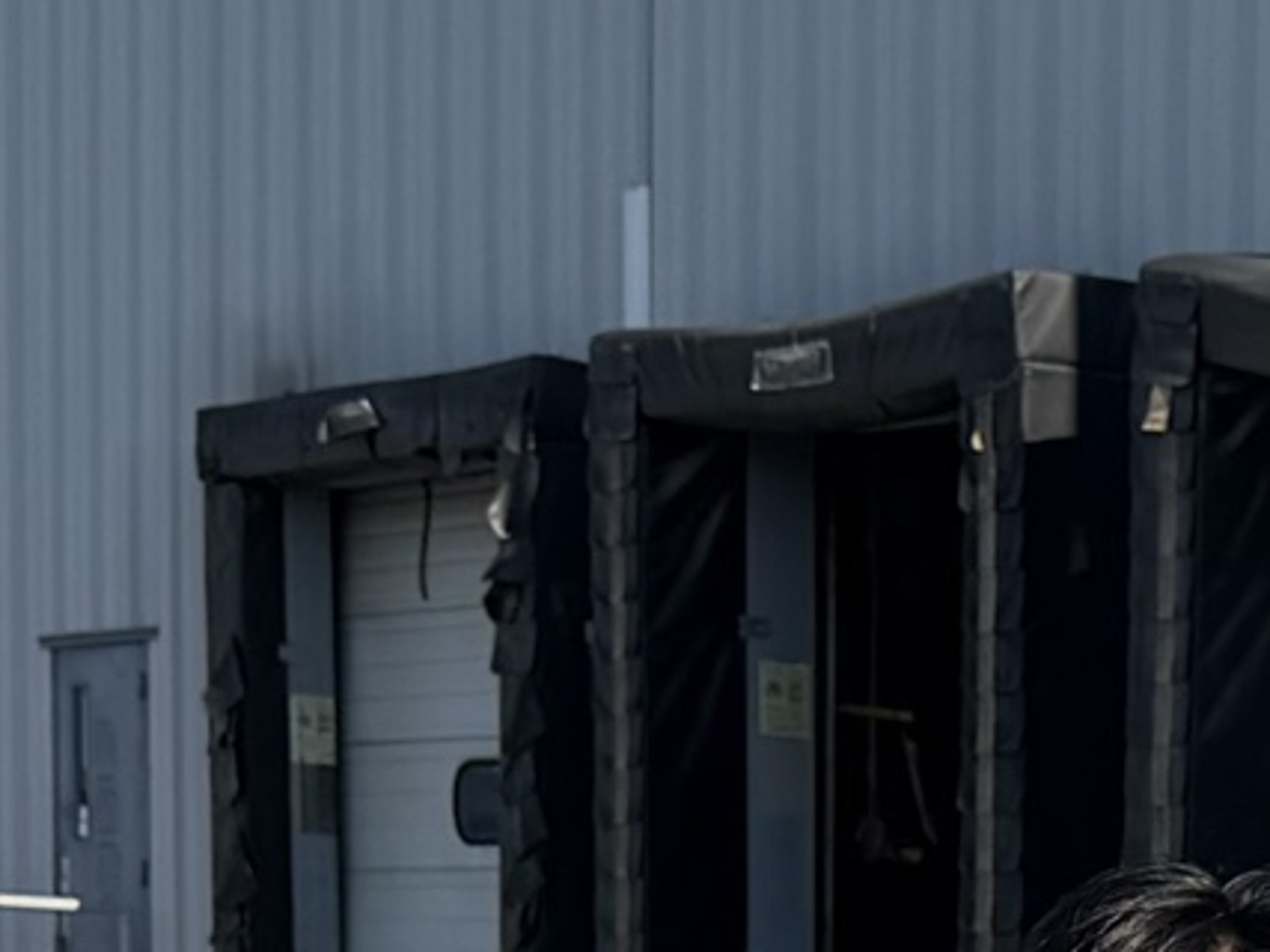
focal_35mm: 162
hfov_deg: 11.6
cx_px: 1939
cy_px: 1964
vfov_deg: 8.6
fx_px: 5942
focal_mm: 6.76
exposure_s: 1/5319
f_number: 1.78
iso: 100
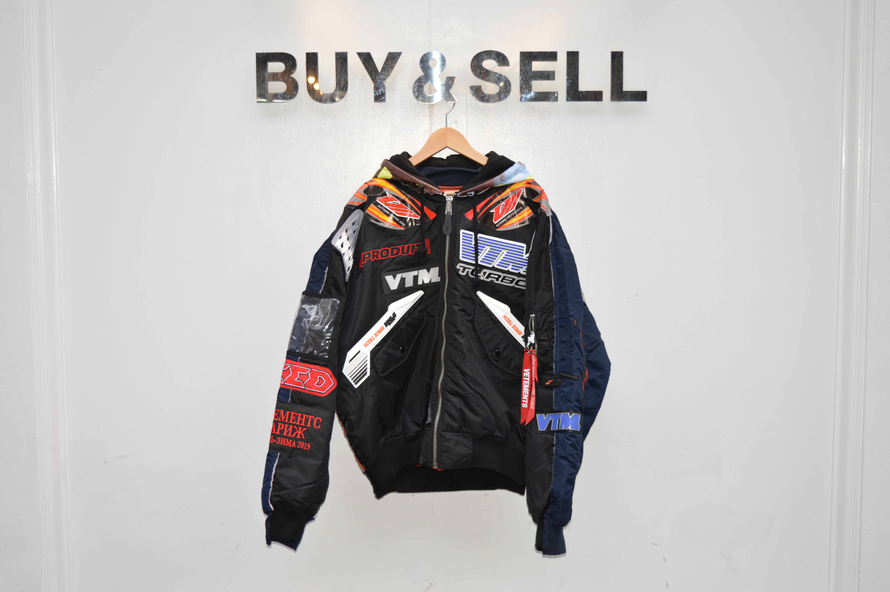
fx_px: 1260
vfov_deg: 26.4
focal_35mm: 51
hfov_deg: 38.9
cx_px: 445
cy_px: 296
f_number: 4.5
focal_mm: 34
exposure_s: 1/60
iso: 100
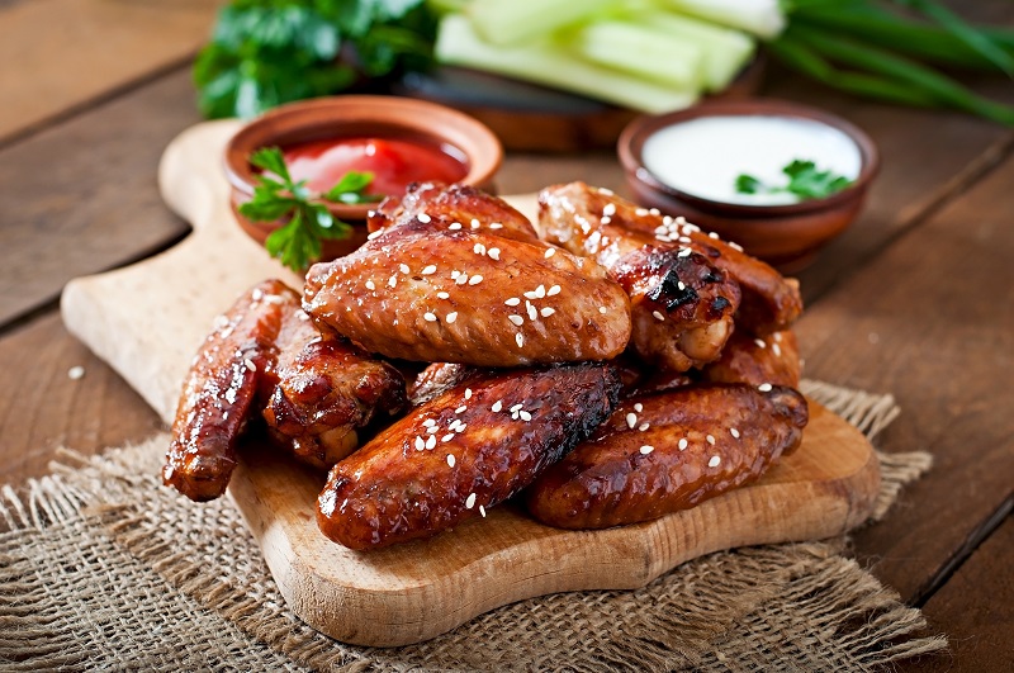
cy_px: 336
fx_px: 2109
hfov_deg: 27.0
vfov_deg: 18.1
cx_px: 507
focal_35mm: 75
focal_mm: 50
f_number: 5
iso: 100
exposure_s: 1/200
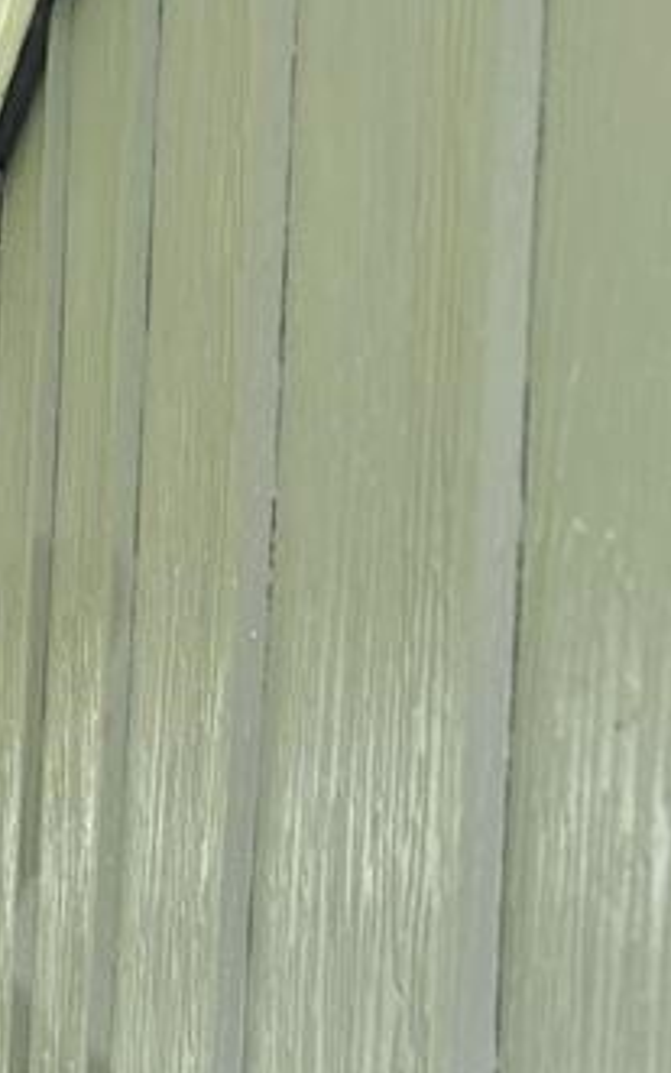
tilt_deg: -5.7
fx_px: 3451
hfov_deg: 10.1
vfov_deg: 16.6
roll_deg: -1.6
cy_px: 1420
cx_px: -781
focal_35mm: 118
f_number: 1.78
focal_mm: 6.76
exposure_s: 1/772
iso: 80
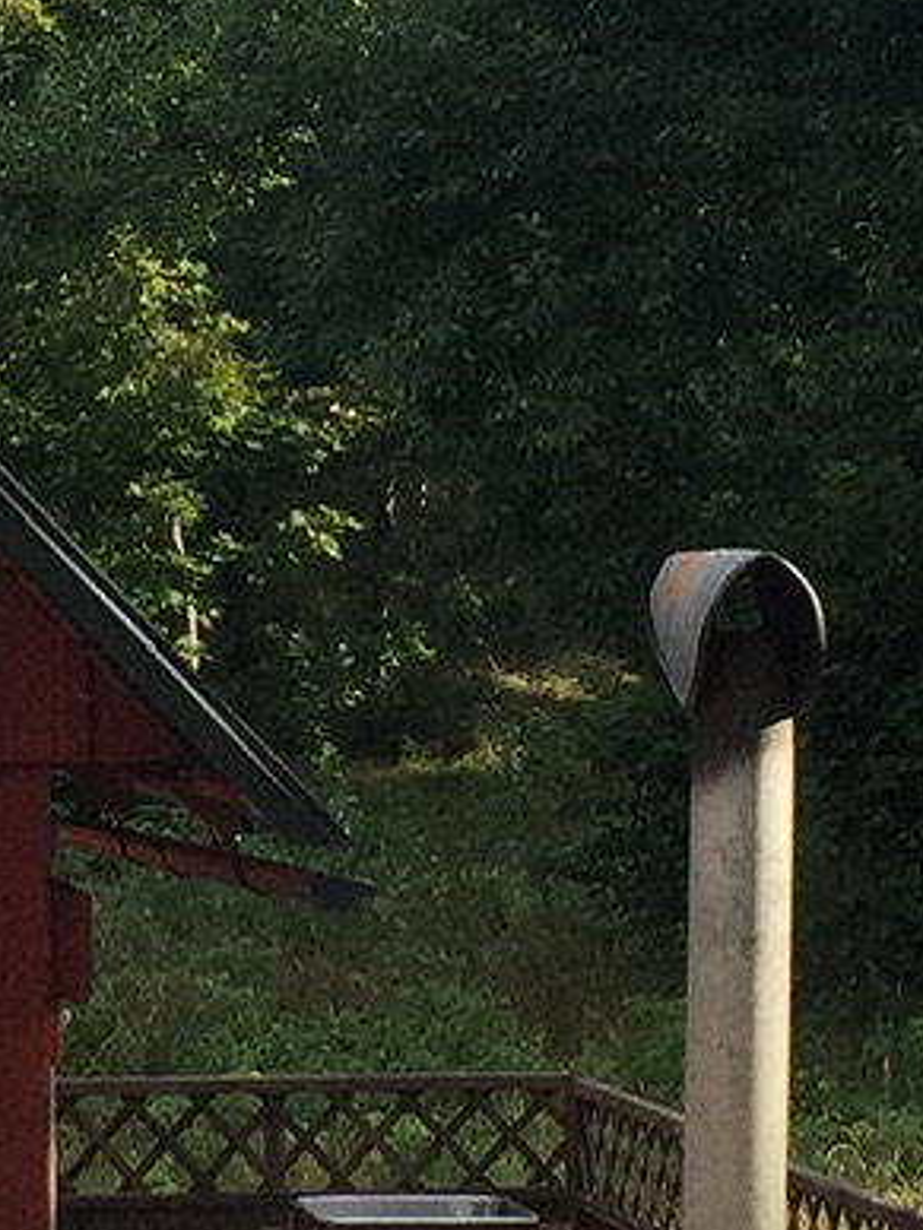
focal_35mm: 153
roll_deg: +0.3
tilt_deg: +1.1
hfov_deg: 9.7
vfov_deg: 12.9
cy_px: 342
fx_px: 5439
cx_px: 124
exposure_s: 1/842
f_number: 2.2
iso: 32
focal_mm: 4.15
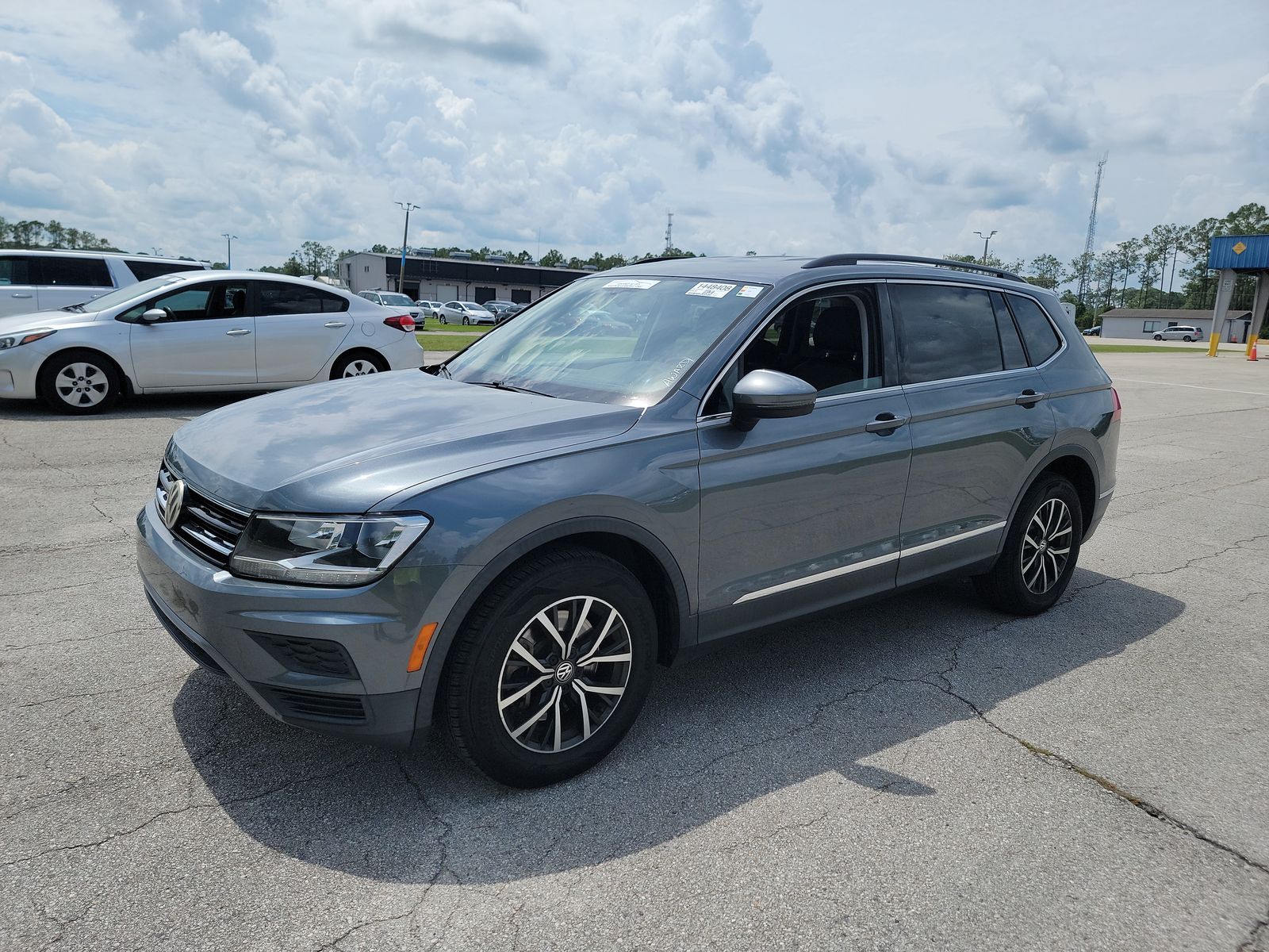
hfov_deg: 71.6
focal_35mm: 24
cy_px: 476
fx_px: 880
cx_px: 634
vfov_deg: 56.8
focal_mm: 6.7
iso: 50
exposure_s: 1/1529
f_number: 1.8
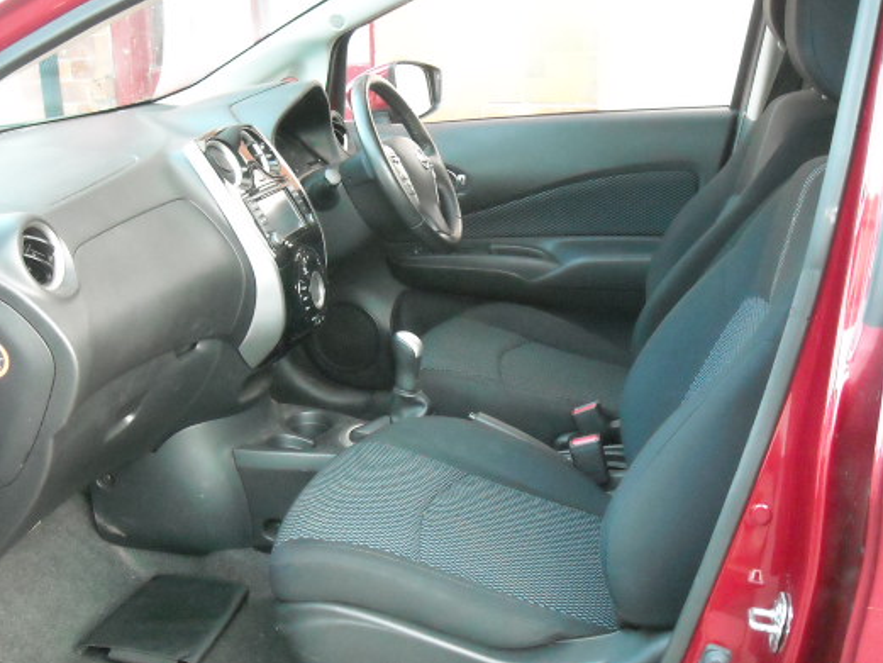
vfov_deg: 33.6
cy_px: 336
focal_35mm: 43
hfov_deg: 43.8
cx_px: 407
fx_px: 1097
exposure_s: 1/45
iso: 800
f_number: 2.8
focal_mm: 5.7
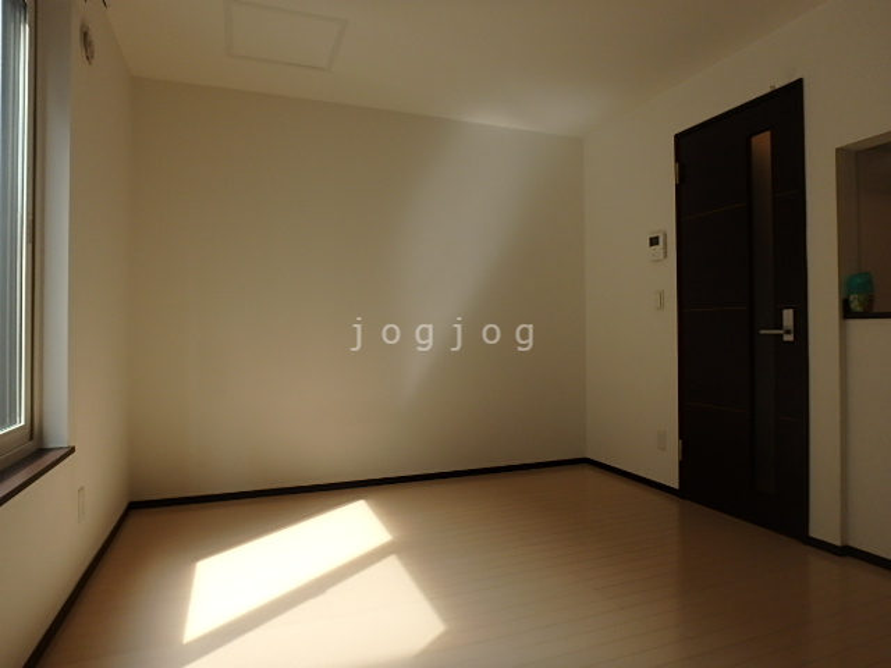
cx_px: 446
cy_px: 334
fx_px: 541
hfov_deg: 79.0
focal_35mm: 21
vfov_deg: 63.4
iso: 125
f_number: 3.5
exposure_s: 1/125
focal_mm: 3.7
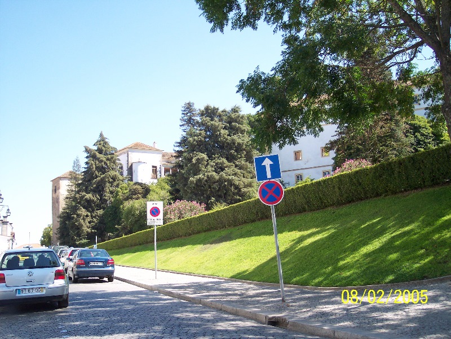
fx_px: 495
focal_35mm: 38
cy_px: 170
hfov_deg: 49.0
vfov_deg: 37.7
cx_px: 226
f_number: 2.8
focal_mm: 8
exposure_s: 1/700
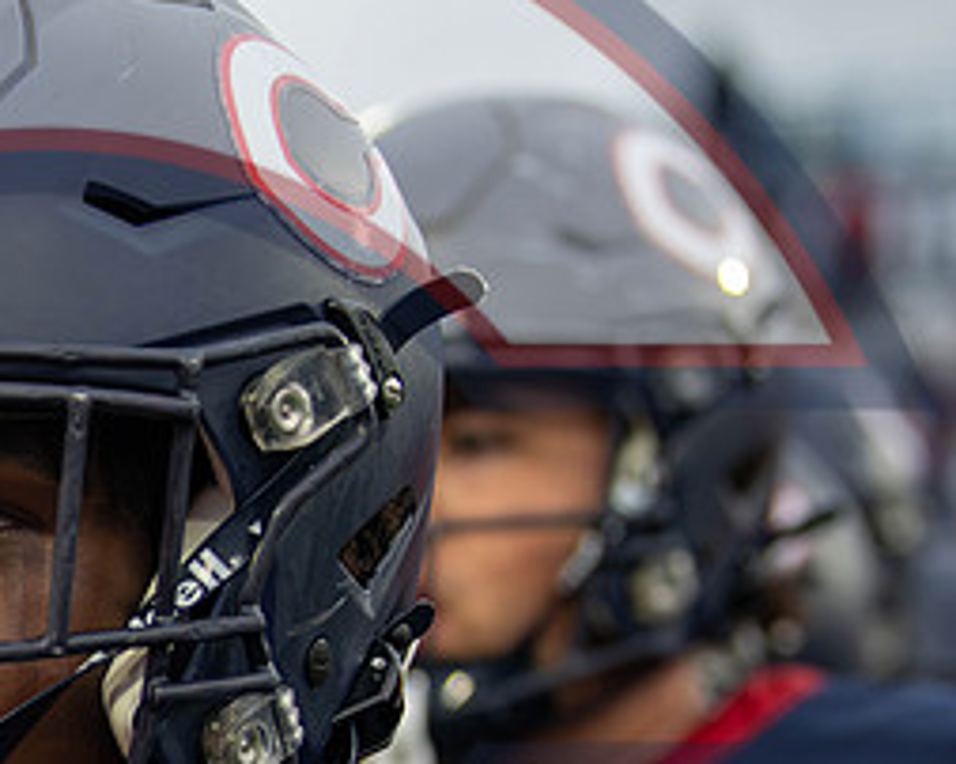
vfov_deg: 6.3
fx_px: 6870
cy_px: 877
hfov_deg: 7.9
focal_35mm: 243
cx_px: -335
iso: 1100
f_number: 2.8
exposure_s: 1/1000
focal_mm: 70
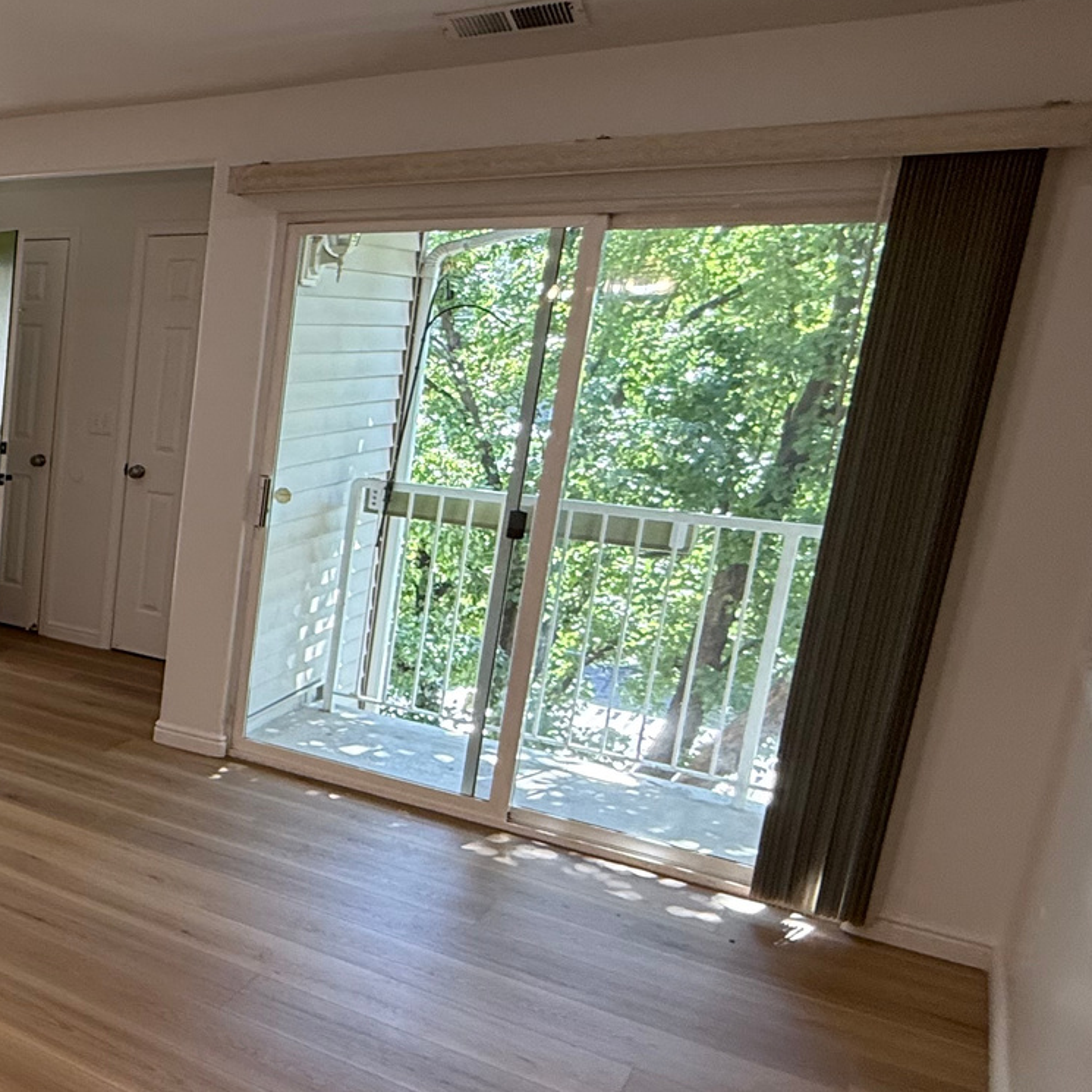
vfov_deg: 48.4
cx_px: -296
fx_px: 1213
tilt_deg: -9.7
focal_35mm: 34
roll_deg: -1.6
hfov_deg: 35.1
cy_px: 556
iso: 125
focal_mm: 2.22
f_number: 2.2
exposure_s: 1/120
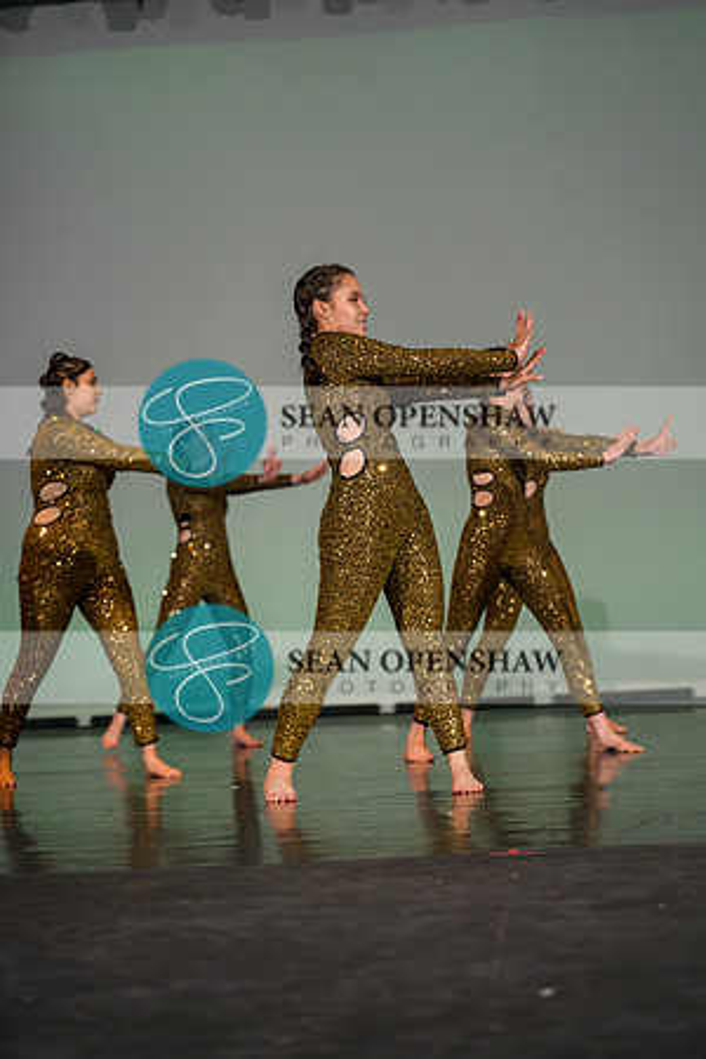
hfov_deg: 19.5
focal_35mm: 70
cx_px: 353
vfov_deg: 28.8
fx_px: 2059
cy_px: 530
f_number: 2.8
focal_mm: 70
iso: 400
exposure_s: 1/500
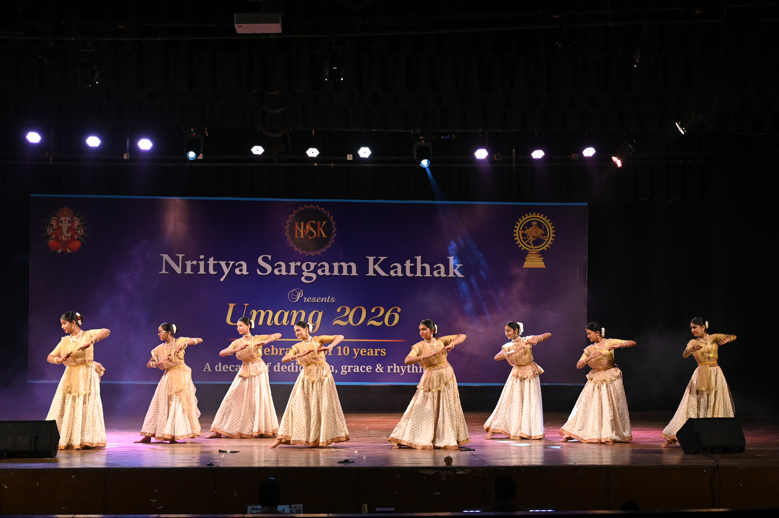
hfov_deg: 32.9
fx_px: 1319
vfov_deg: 22.2
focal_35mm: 61
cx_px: 390
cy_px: 259
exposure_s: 1/200
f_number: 5.6
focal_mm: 61
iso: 2500
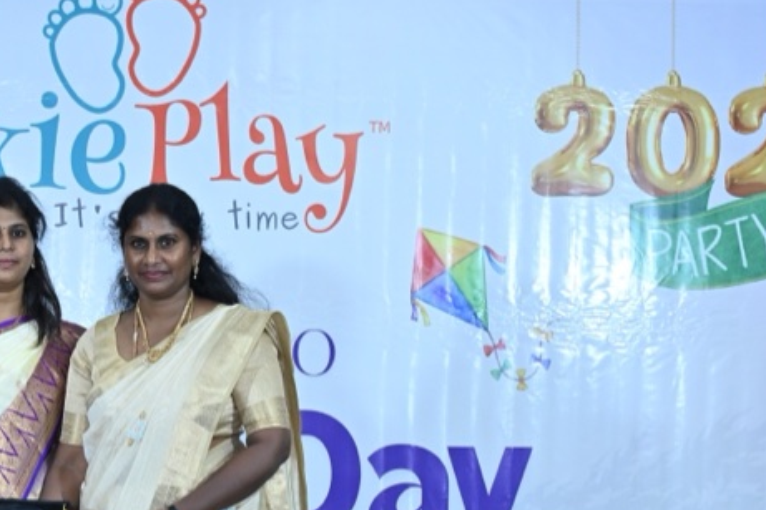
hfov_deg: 22.4
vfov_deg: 15.1
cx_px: 96
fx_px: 1893
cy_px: 523
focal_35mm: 89
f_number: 6.3
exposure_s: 1/160
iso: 1250
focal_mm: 41
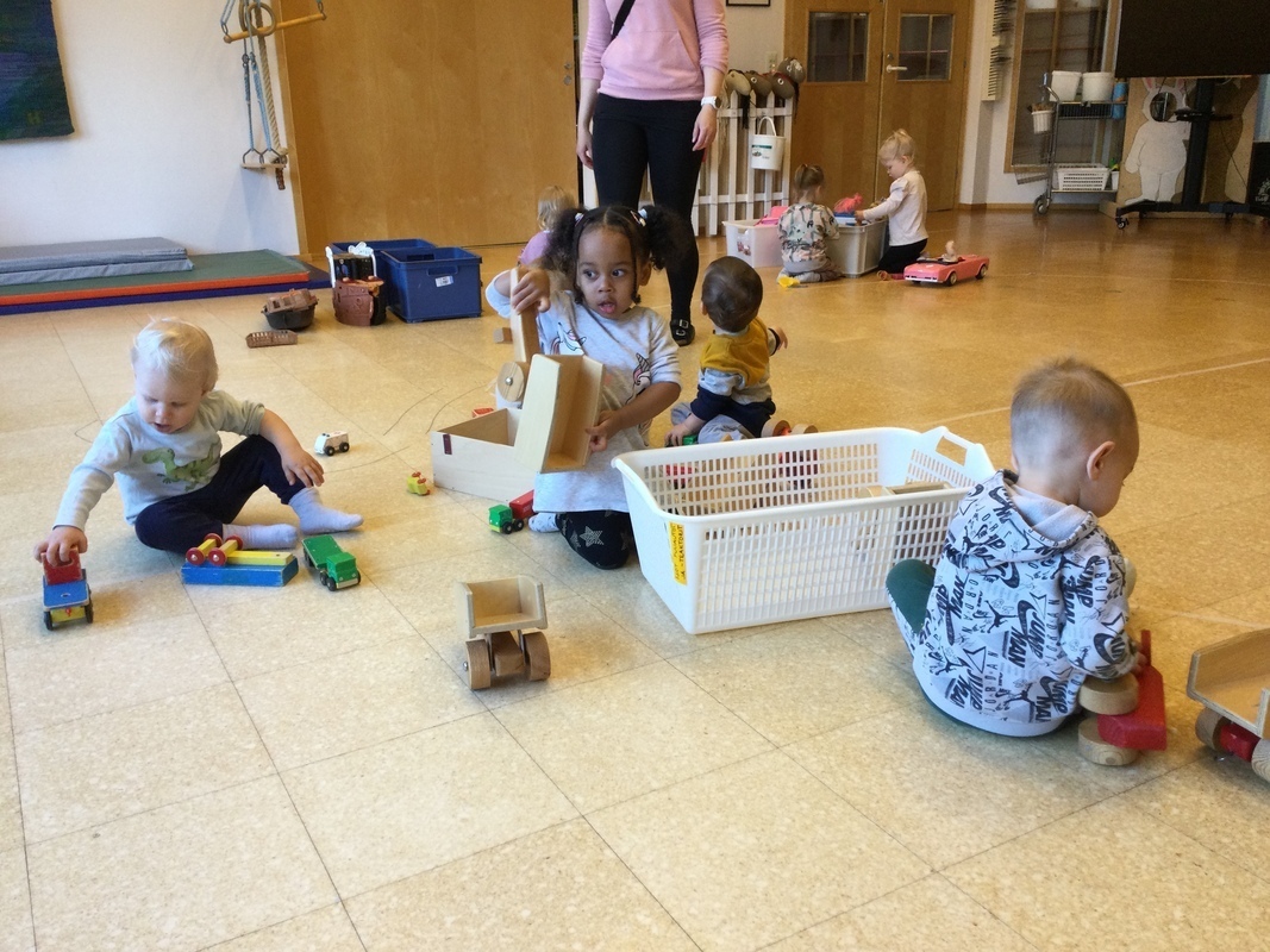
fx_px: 1137
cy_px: 476
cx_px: 635
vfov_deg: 45.4
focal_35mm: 31
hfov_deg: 58.4
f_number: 2.4
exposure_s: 1/33
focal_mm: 3.3
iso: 32
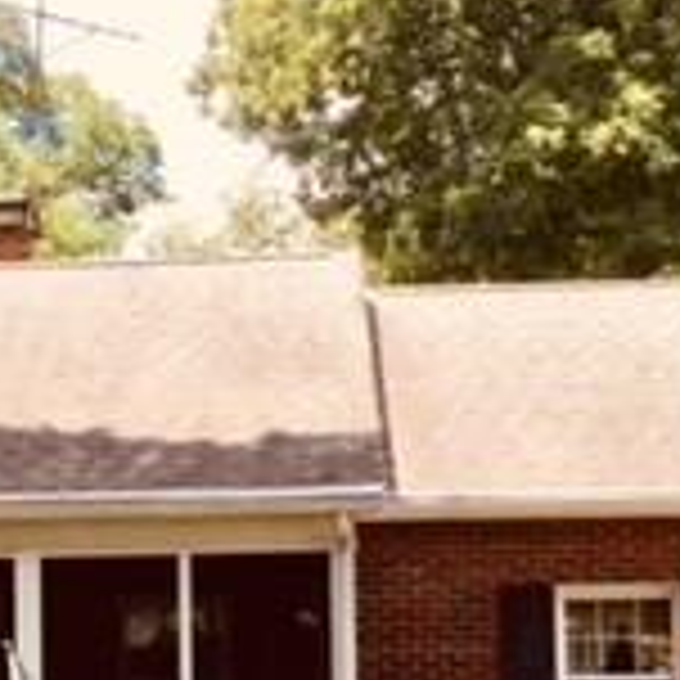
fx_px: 2422
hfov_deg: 15.7
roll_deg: -1.1
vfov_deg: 15.8
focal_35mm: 109
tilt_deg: +0.8
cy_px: 594
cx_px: 23
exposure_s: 1/482
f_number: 2.2
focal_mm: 4.15
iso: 32
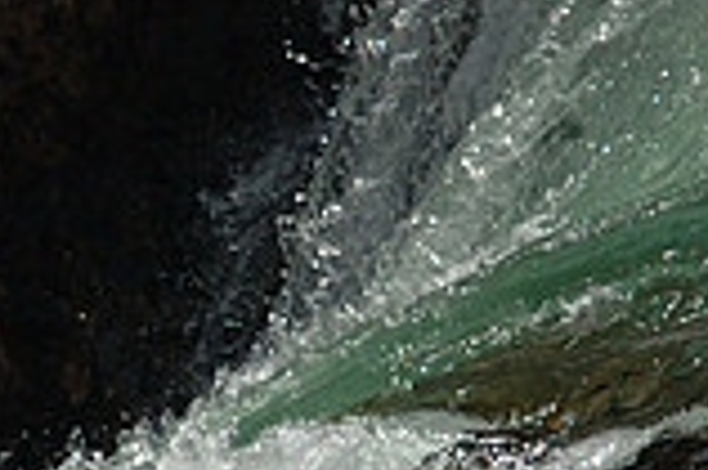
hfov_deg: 5.4
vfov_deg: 3.6
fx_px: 7564
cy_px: 255
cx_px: 305
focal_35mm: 385
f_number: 4.5
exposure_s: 1/800
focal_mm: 70
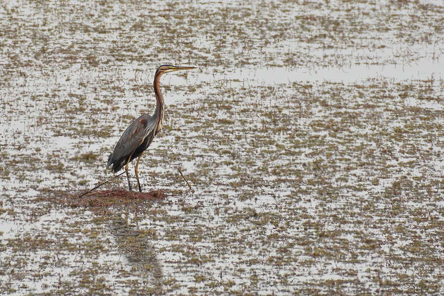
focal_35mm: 450
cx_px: 222
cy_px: 148
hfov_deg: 4.6
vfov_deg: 3.1
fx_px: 5549
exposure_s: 1/250
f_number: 7.1
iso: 125
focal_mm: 300
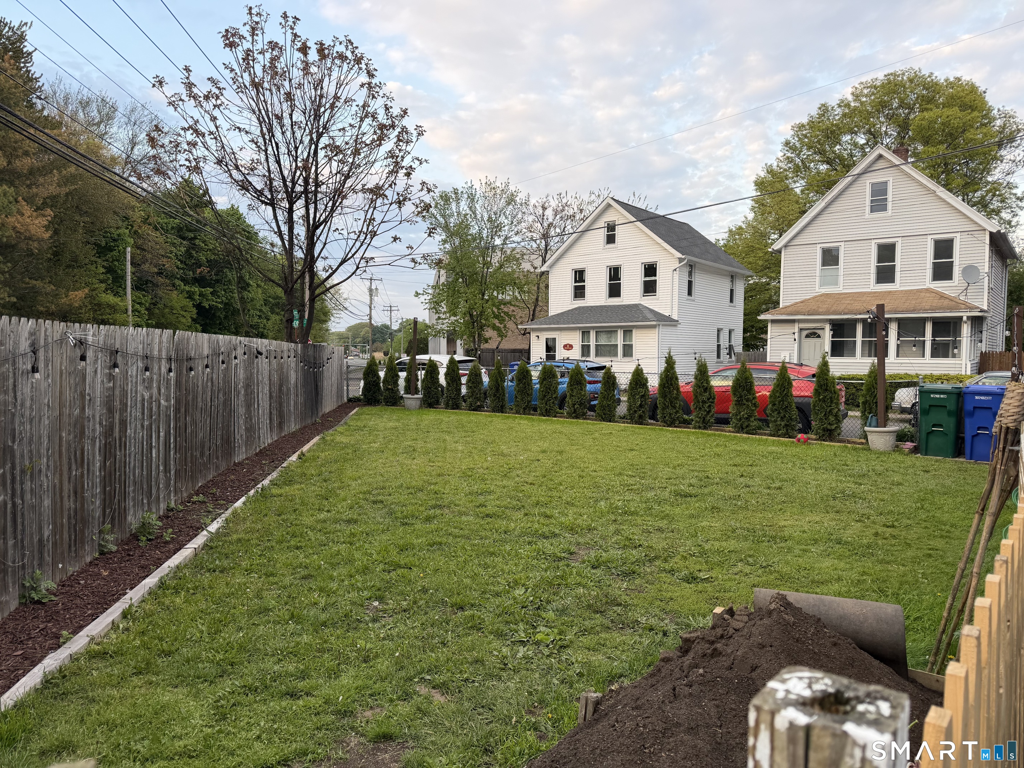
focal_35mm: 24
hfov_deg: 71.6
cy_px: 384
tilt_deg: -2.7
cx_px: 512
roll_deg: -0.1
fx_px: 710
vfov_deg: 56.8
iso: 80
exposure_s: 1/353
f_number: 1.78
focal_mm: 6.76
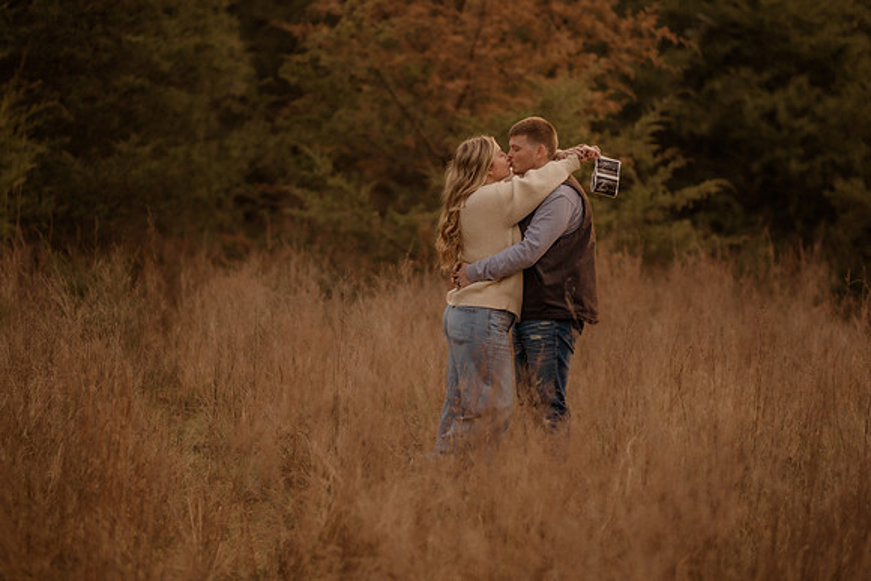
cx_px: 436
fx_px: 2057
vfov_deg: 16.1
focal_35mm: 85
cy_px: 290
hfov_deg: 23.9
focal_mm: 85
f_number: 1.4
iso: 320
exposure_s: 1/1000
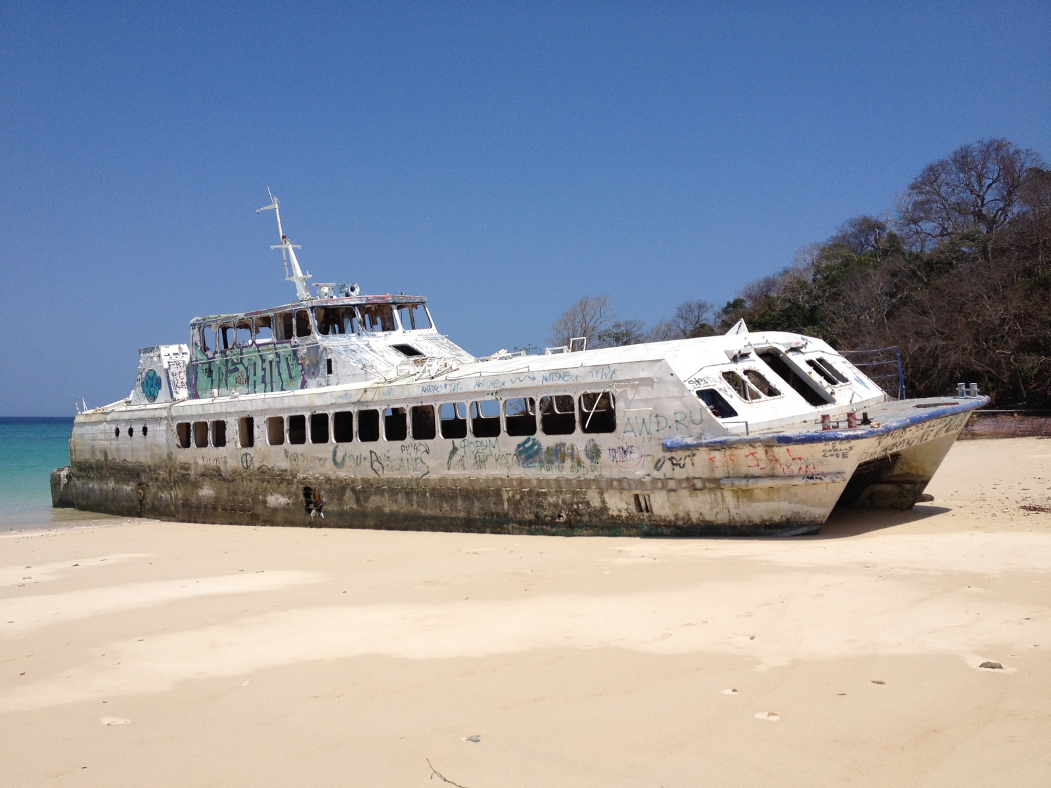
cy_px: 394
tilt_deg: -1.6
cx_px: 526
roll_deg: -0.3
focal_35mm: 35
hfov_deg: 52.6
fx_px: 1063
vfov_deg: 40.7
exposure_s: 1/3460
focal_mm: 4.28
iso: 50
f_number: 2.4
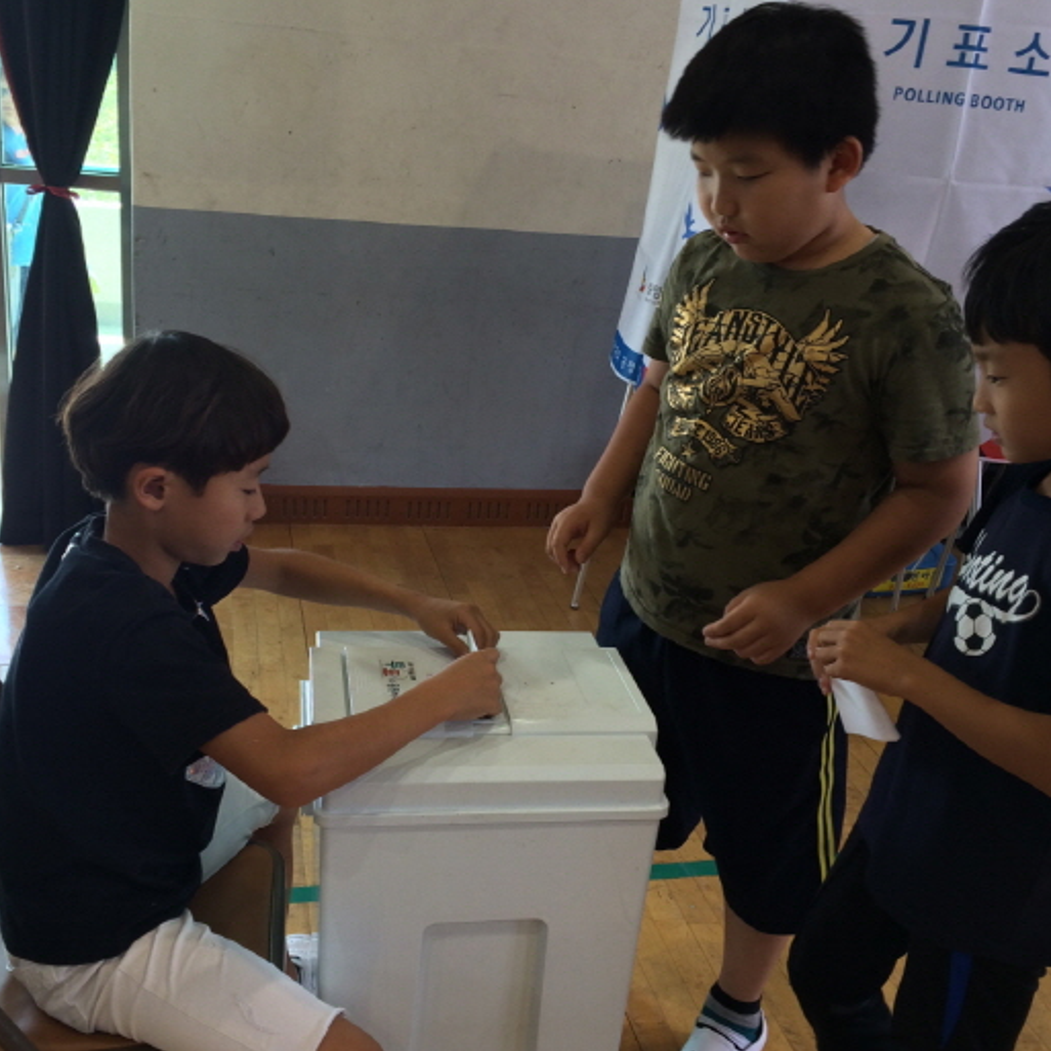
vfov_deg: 47.2
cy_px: 526
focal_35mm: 35
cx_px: 527
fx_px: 1202
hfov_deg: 47.2
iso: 32
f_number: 2.2
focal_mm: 4.15
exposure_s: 1/40
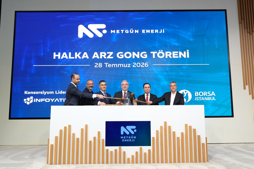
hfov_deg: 60.3
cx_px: 127
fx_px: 219
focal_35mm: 31
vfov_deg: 42.3
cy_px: 84
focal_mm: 20.5
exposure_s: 1/160
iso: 2500
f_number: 5.6
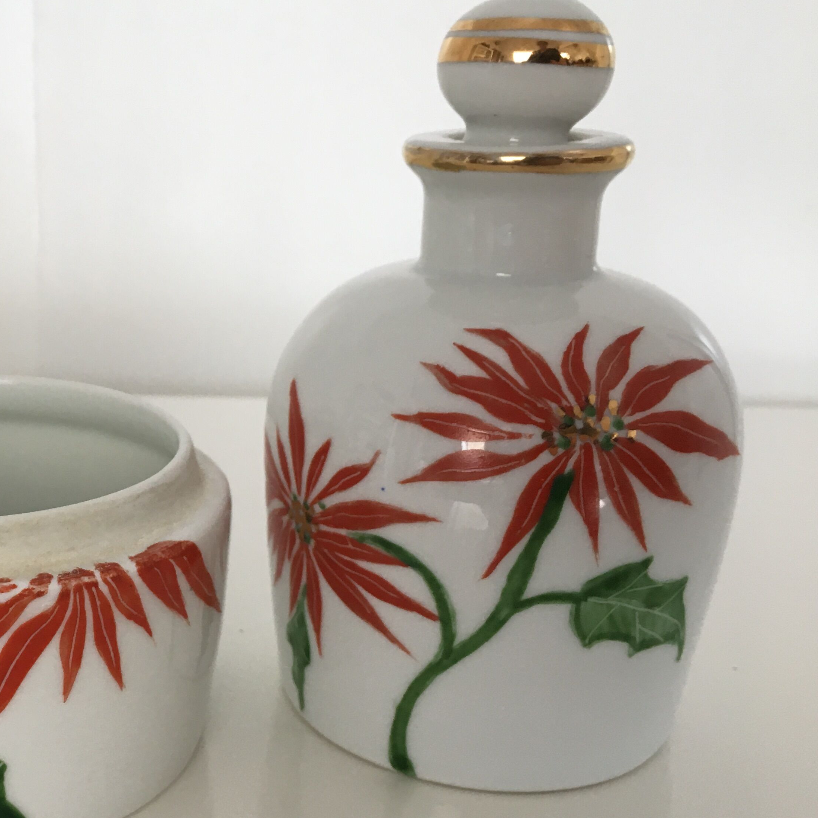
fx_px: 1257
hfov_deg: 34.0
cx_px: 74
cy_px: 444
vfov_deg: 36.0
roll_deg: +0.6
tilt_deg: -18.7
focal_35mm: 47
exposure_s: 1/30
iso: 64
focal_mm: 4.15
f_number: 2.2
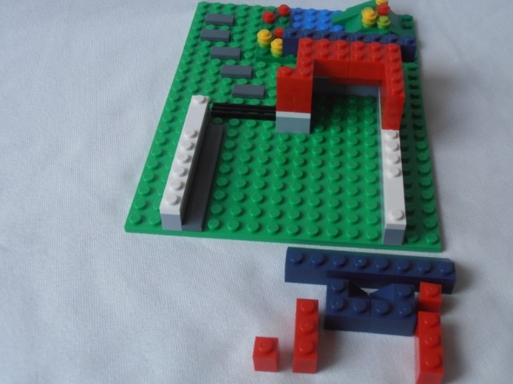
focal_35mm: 48
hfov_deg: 39.5
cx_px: 305
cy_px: 169
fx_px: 711
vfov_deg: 30.2
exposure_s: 1/100
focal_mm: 6.61
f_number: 3.9
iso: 80
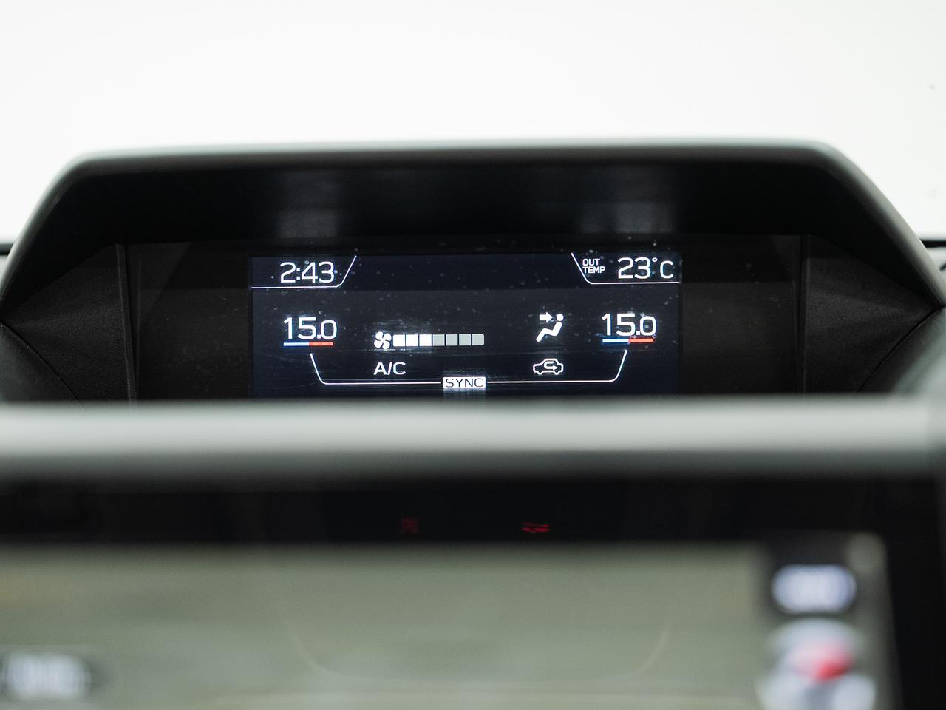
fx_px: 1620
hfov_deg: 32.5
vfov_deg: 24.7
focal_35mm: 59
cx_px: 489
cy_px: 378
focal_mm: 48.7
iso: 800
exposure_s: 1/30
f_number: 3.2
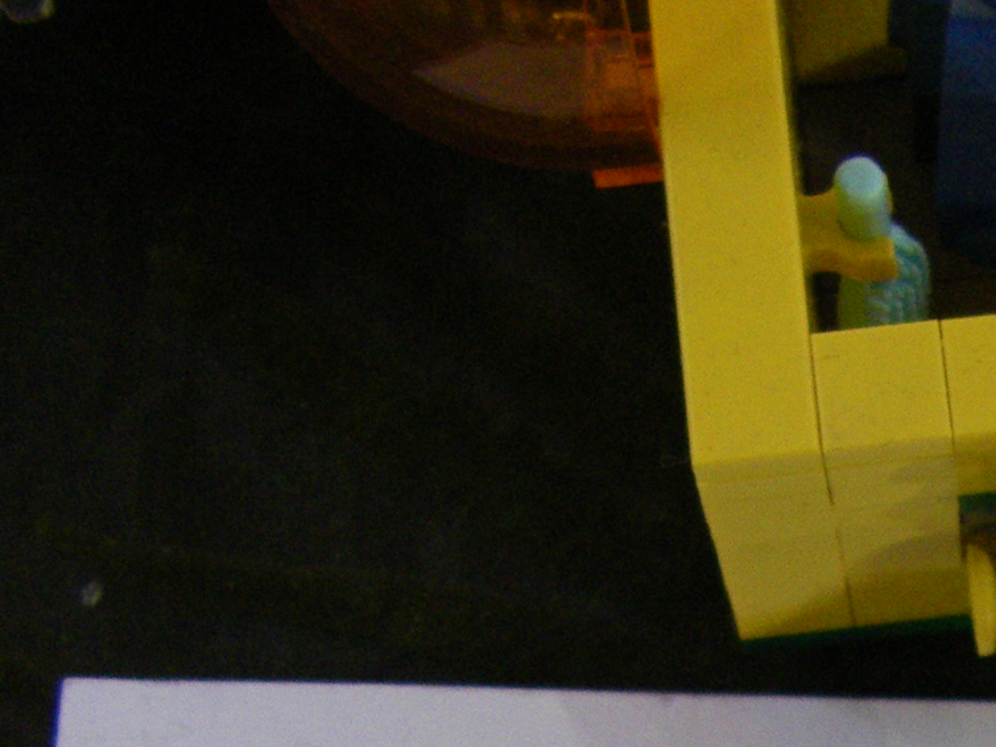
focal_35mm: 116
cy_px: 1086
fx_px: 3337
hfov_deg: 16.3
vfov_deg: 12.2
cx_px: 1193
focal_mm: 6.3
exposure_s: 1/50
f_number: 3.5
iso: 320
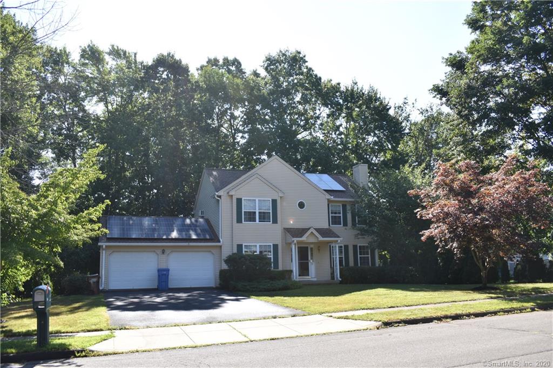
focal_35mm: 30
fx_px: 461
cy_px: 184
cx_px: 276
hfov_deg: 61.9
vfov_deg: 43.6
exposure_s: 1/250
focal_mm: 20
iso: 160
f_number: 8
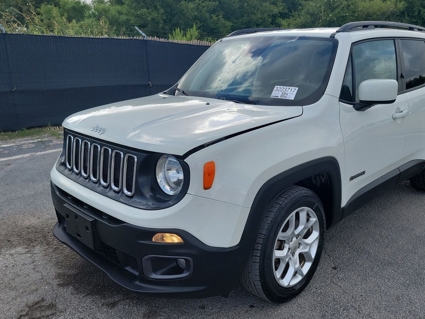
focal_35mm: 31
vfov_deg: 45.4
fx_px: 381
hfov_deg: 58.2
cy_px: 148
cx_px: 234
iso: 50
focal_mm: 6.7
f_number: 1.8
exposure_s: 1/718
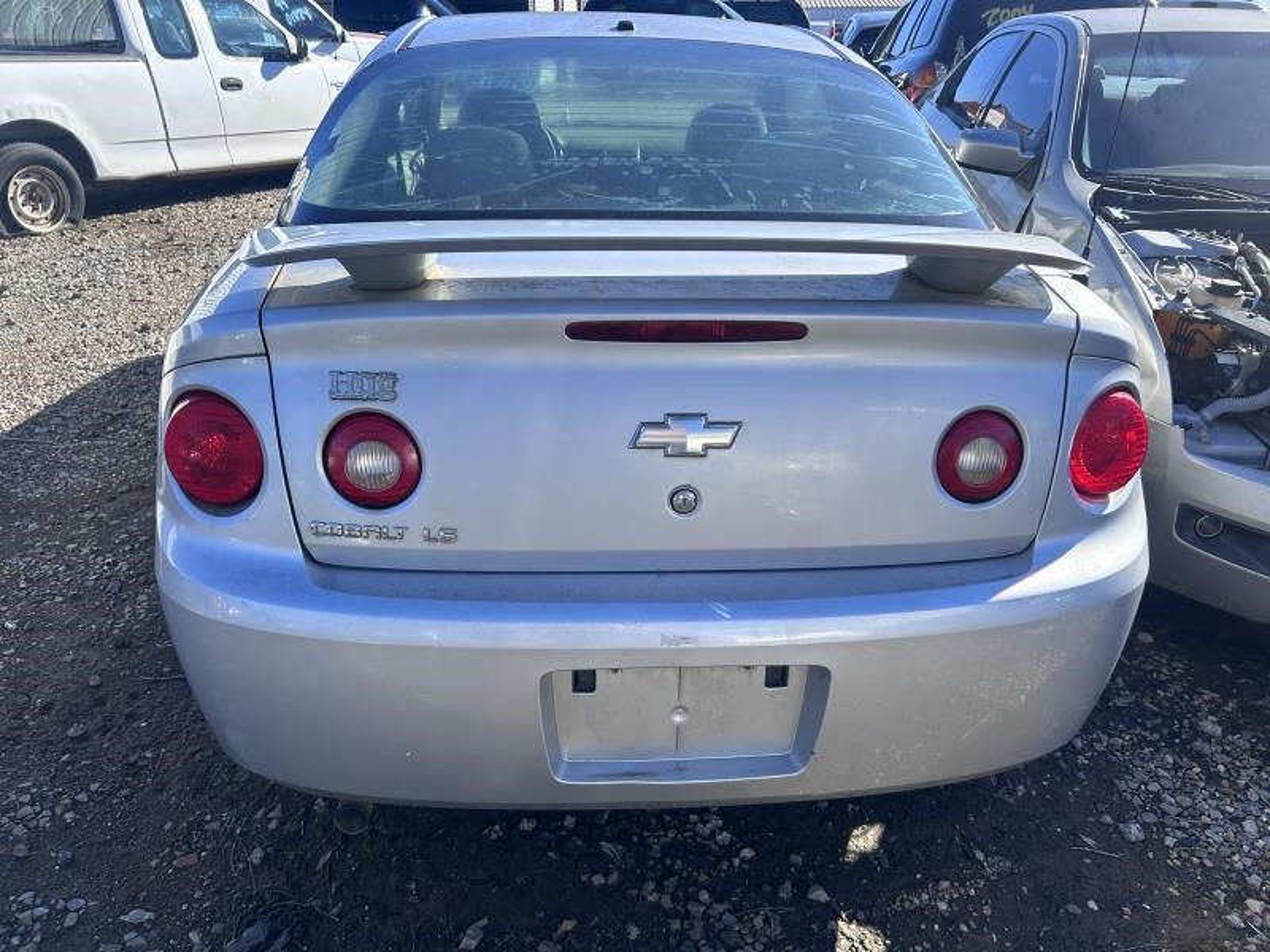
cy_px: 476
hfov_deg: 67.3
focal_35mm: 26
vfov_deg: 53.1
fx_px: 954
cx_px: 635
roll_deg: +0.9
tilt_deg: -24.8
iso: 50
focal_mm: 5.7
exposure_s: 1/1698
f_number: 1.5
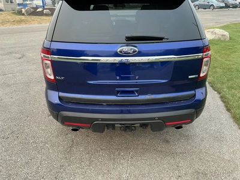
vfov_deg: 49.7
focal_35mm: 28
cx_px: 120
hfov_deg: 63.4
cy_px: 90
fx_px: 194
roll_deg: +0.9
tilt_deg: -23.1
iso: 20
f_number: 1.8
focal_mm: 3
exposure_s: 1/174
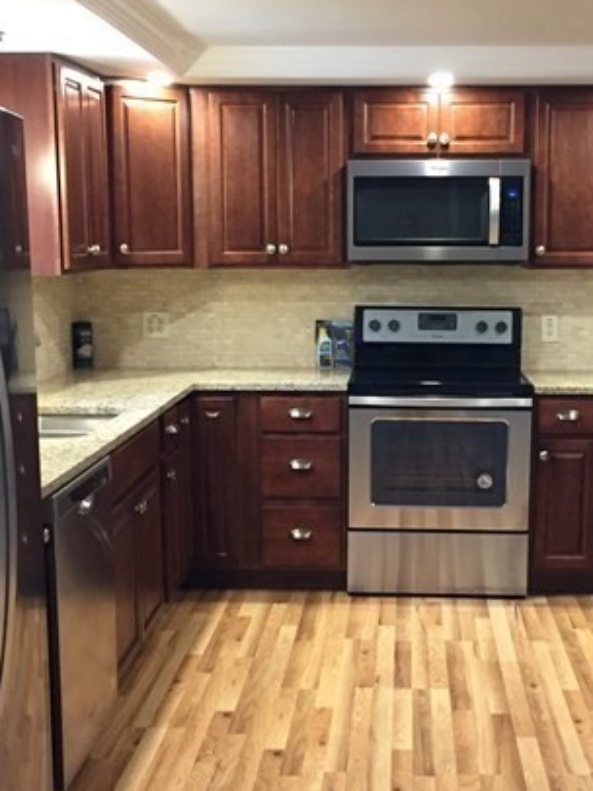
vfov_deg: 34.9
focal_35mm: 55
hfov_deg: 26.5
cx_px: 365
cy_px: 443
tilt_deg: -8.7
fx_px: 1256
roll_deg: -0.3
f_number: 2.2
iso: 200
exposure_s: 1/30
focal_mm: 4.15
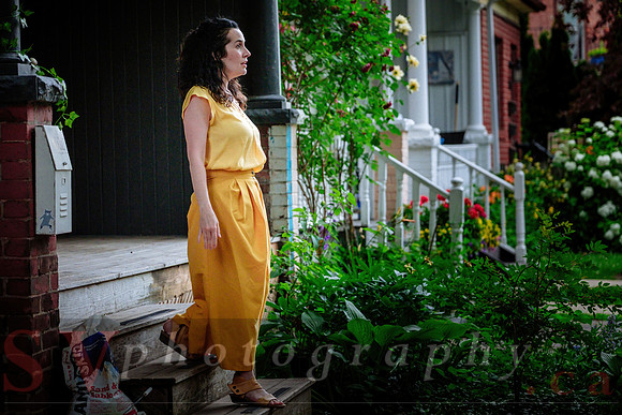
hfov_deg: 19.1
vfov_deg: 12.8
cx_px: 311
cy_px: 208
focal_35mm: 107
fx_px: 1849
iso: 1600
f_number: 2.8
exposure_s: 1/250
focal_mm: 71.5
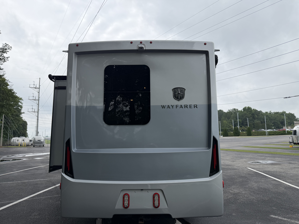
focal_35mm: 24
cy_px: 112
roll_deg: +1.6
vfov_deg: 56.8
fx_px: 207
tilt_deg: +8.3
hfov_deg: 71.6
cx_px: 150
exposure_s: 1/4405
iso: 100
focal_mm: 6.76
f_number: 1.78
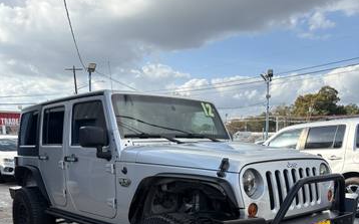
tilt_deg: -10.2
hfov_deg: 52.8
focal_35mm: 37
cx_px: 180
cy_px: 202
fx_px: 362
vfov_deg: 32.6
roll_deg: +0.4
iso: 50
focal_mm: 5.96
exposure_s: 1/2208
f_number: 1.6
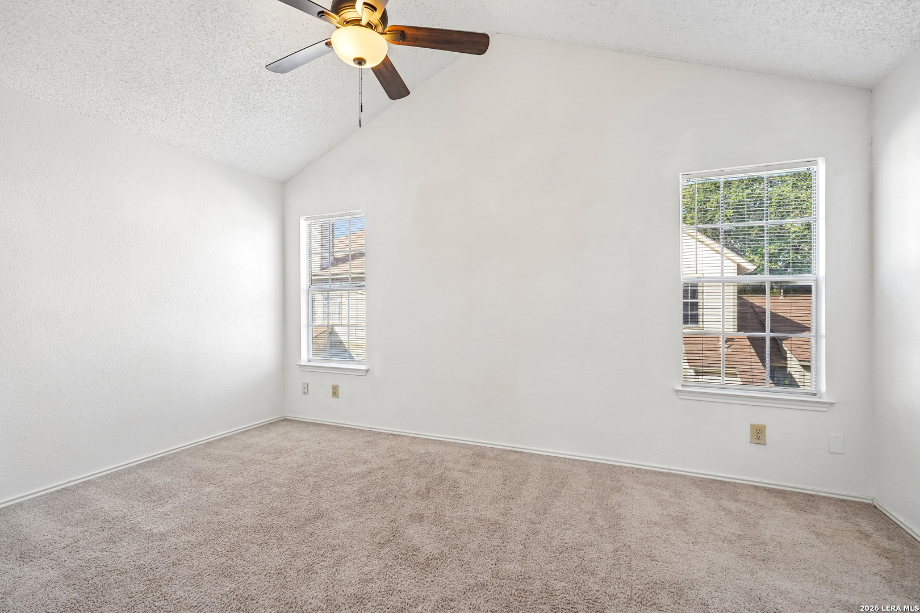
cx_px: 460
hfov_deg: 96.7
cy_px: 306
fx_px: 409
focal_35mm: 16
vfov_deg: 73.7
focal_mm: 16
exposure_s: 1/30
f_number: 8
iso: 200
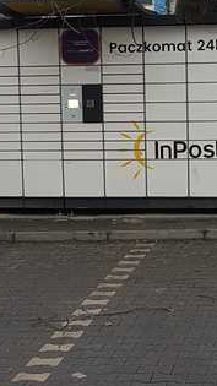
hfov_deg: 14.2
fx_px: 860
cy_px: 143
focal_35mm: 84
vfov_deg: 25.2
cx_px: 202
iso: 64
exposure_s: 1/100
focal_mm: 4.2
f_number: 1.7
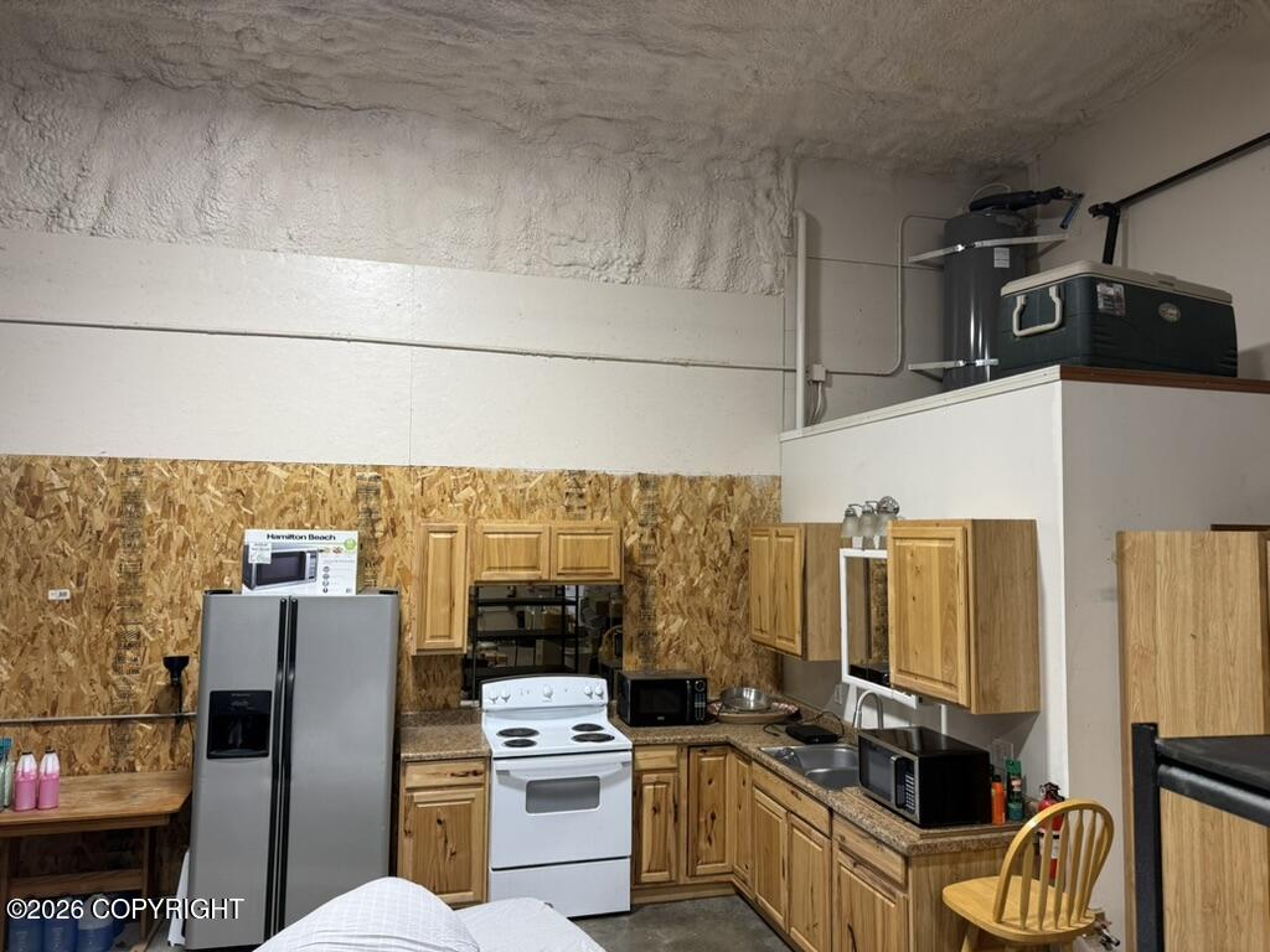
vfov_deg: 56.8
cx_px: 635
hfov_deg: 71.6
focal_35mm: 24
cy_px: 476
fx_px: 881
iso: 125
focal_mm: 6.76
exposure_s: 1/120
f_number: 1.78
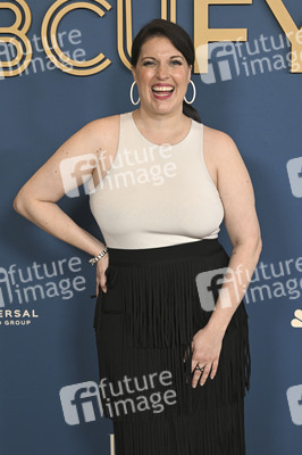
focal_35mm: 78
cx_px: 151
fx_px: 983
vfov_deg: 26.0
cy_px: 228
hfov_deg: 17.5
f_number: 5.6
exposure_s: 1/320
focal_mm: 78
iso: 2000
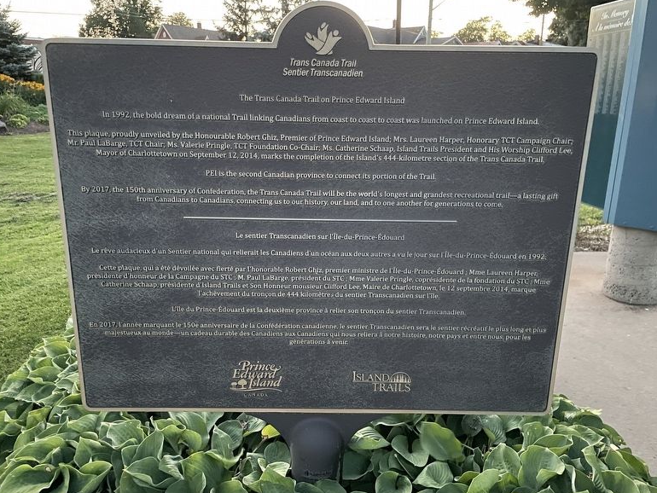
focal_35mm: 27
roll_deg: +0.0
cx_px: 331
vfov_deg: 51.4
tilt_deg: -15.6
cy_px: 247
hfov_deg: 65.3
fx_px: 513
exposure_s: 1/11
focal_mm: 4.2
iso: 500
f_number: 1.6
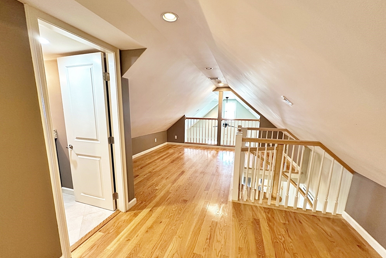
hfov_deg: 100.4
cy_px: 140
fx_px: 161
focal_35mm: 15
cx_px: 192
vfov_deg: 77.2
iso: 500
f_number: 2.2
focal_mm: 2.22
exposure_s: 1/60
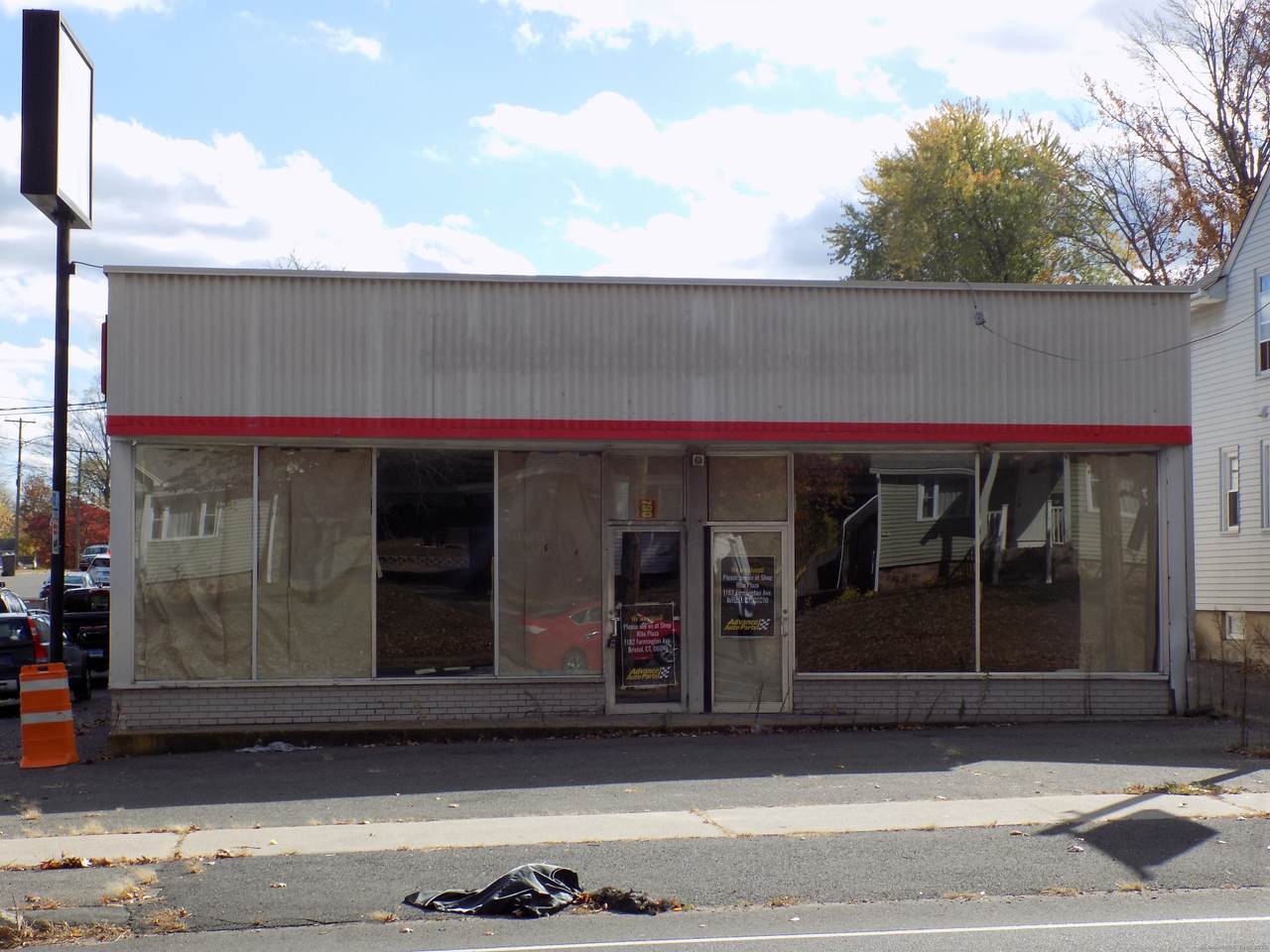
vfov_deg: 24.8
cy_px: 476
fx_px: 2165
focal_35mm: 59
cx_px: 635
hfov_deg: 32.7
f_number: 4
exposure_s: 1/500
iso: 80
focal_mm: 10.5
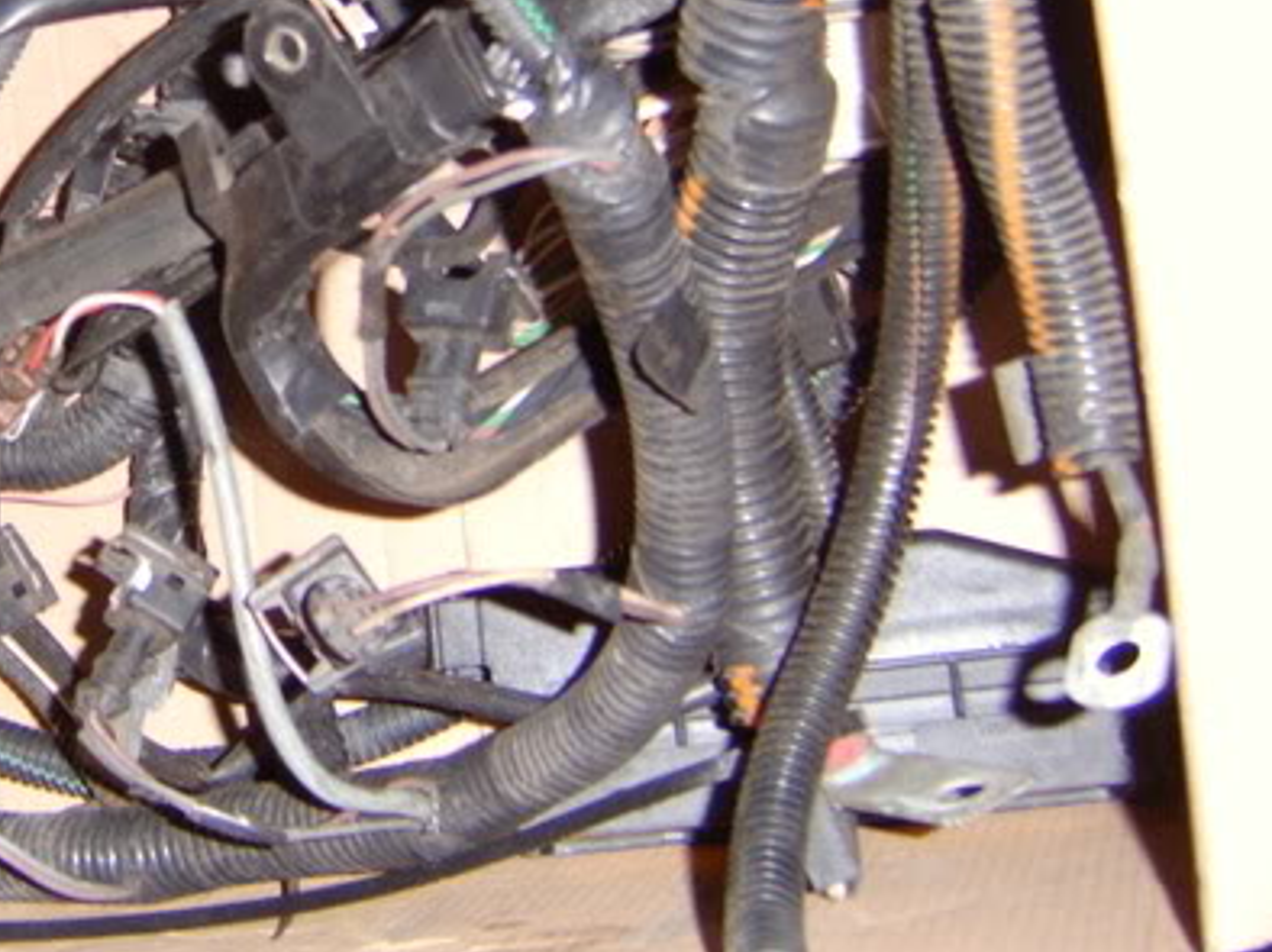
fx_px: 2314
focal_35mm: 63
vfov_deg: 22.8
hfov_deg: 28.8
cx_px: 0
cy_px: 123
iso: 141
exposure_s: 1/30
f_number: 2.7
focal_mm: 8.13
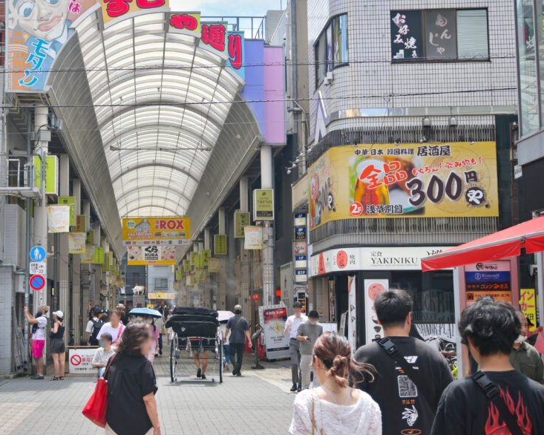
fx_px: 950
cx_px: 171
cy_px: 202
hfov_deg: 31.6
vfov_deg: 25.8
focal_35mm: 59
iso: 100
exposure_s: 1/500
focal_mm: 30
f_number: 4.8
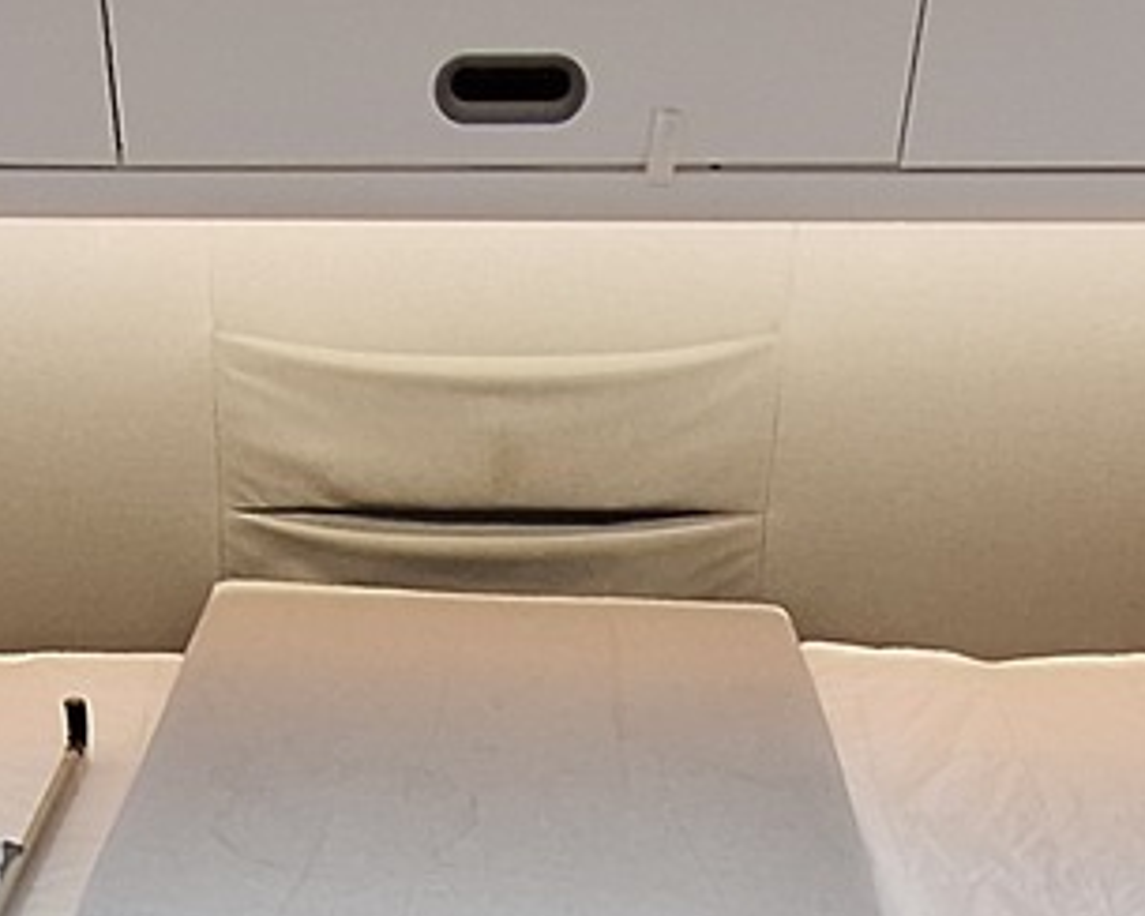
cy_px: 1231
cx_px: 394
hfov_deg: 31.2
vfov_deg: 22.4
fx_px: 2033
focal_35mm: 60
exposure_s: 1/25
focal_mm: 1.74
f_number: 2.2
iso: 160
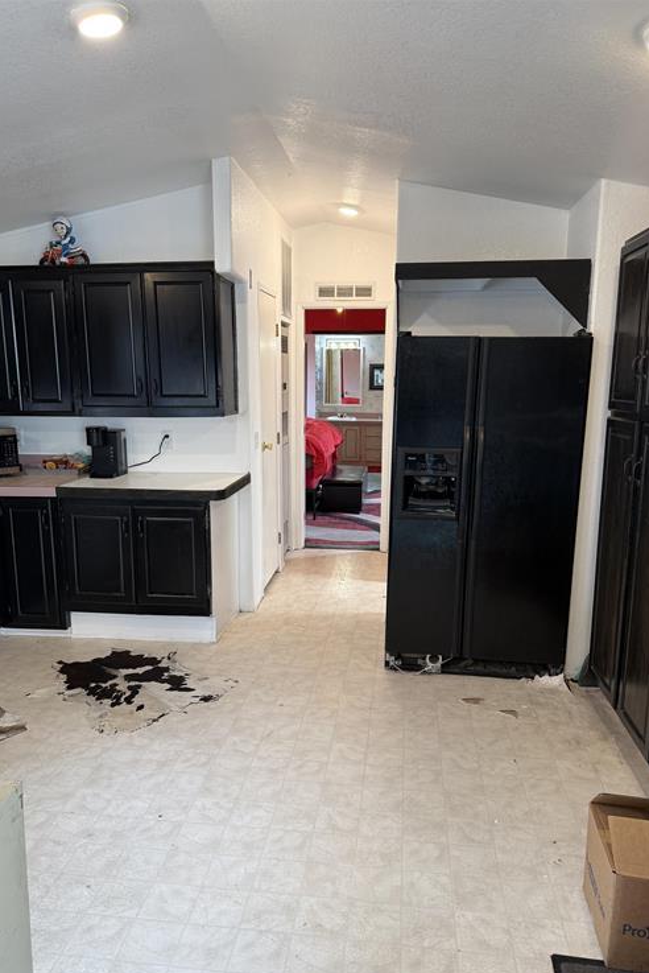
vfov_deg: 69.3
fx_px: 702
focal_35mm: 26
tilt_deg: -11.1
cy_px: 506
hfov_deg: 49.6
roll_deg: -1.0
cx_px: 315
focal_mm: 6.76
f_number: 1.78
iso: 160
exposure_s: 1/120
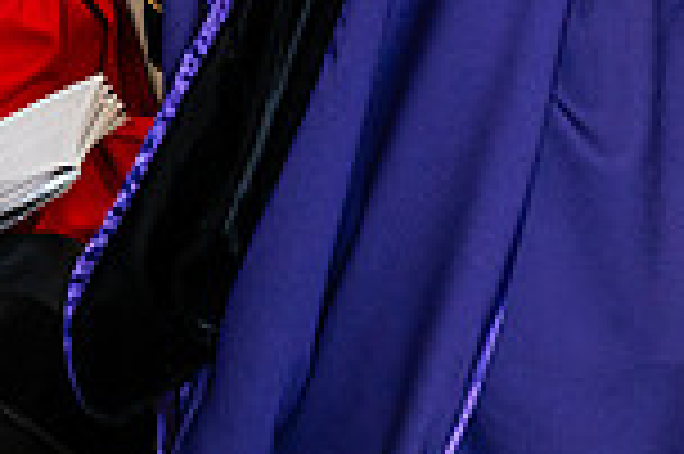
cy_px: -407
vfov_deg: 5.1
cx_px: 644
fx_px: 5067
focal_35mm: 267
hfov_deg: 7.7
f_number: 4.5
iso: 1250
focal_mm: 70
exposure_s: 1/200
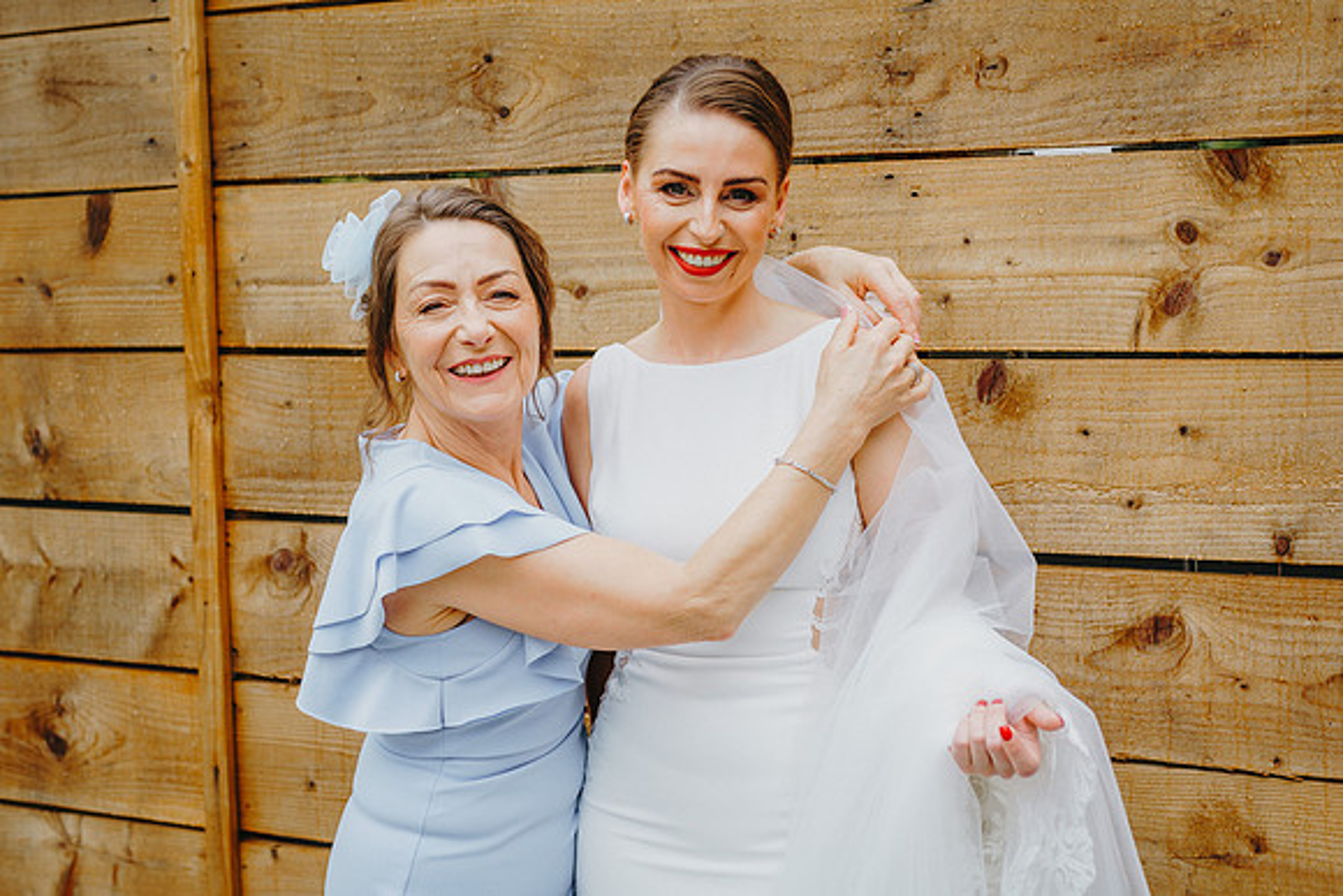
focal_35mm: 39
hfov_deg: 49.4
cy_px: 395
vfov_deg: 34.1
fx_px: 1459
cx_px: 672
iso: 100
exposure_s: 1/640
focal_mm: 35
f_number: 2.8
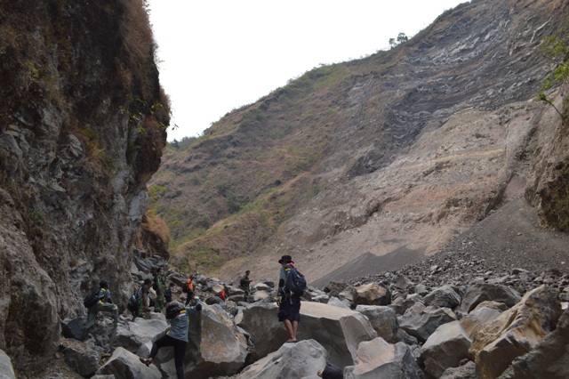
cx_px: 284
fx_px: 474
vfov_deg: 43.6
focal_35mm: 30
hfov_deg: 62.0
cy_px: 190
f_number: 7.1
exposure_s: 1/200
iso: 100
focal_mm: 20
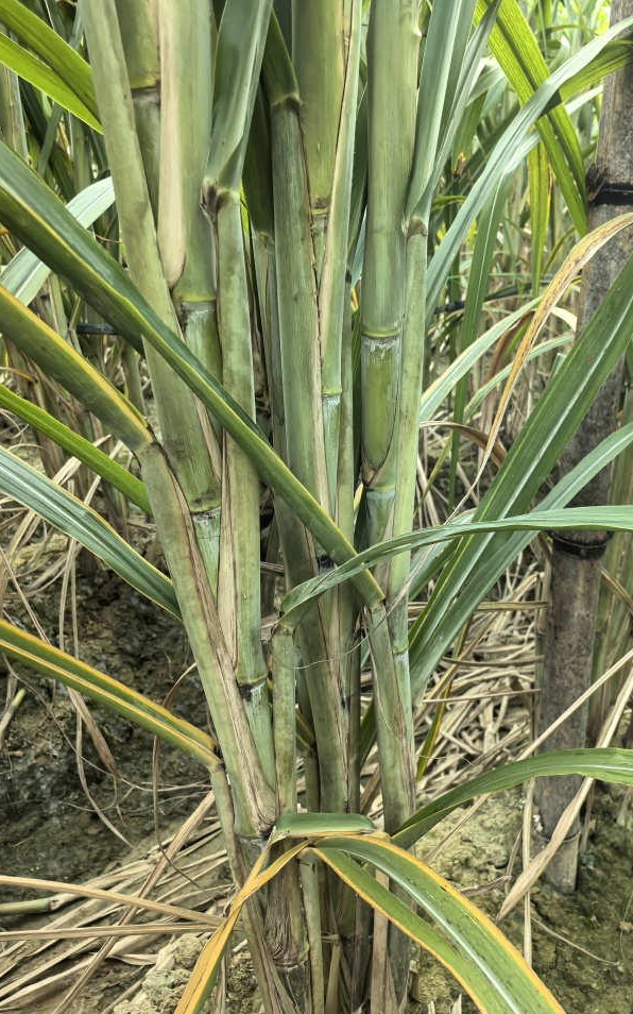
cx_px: 360
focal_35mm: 32
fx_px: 884
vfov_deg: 59.7
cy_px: 498
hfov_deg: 39.3
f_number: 2
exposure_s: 1/100
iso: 250
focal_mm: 5.75
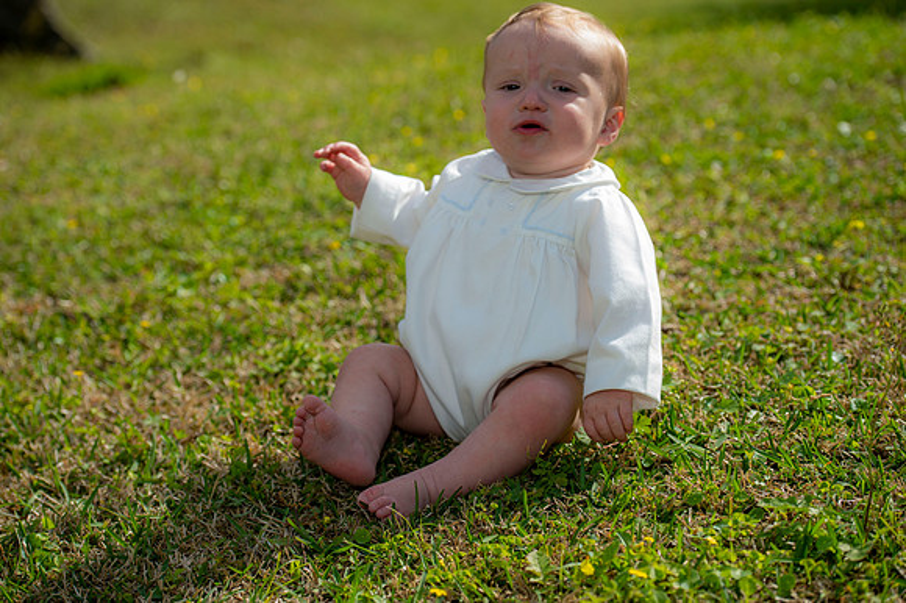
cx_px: 453
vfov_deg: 16.1
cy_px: 302
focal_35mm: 85
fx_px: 2138
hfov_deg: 23.9
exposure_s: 1/400
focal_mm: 85
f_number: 4
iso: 50
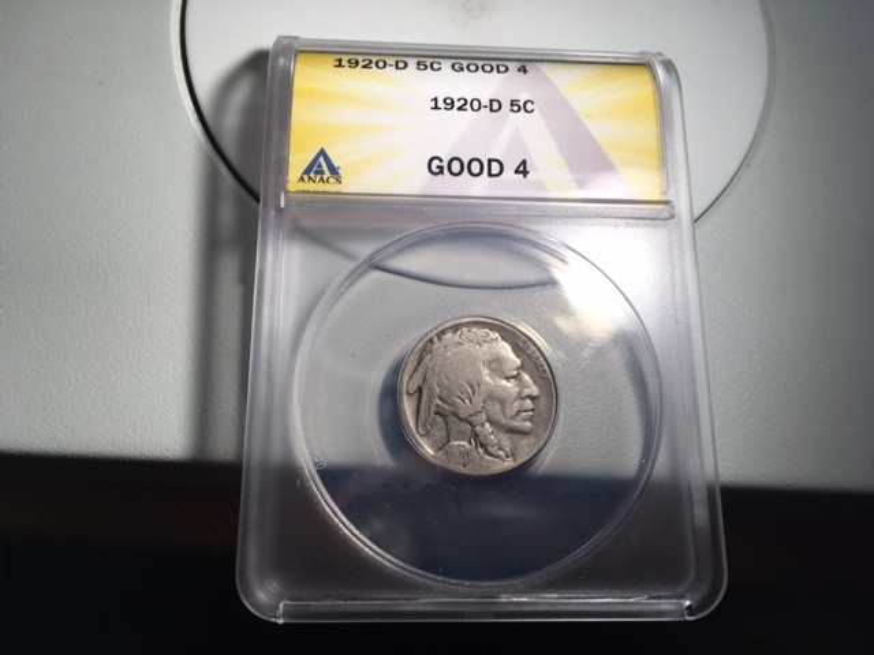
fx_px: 732
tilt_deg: -70.8
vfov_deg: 48.2
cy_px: 328
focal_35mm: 29
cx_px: 437
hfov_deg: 61.7
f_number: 2.2
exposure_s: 1/120
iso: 32
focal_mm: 4.15
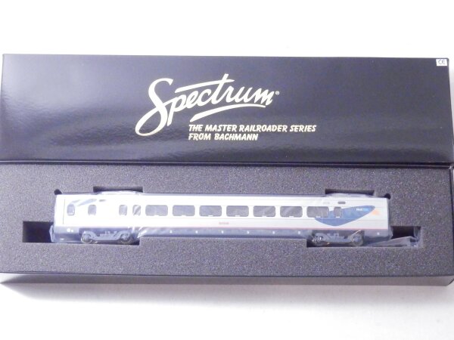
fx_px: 866
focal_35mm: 66
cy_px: 170
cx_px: 227
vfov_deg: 22.3
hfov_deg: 29.4
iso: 2500
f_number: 4.4
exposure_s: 1/160
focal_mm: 11.9
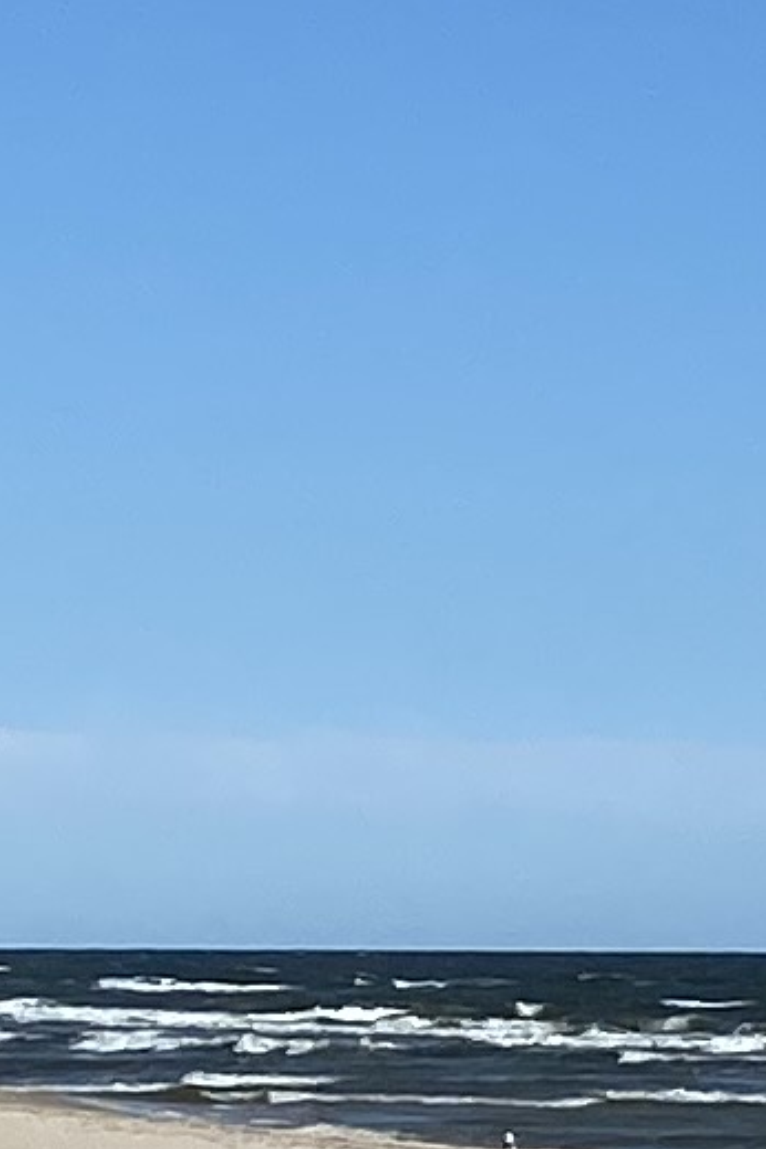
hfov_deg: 5.7
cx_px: 2902
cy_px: 1322
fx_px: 6702
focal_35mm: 210
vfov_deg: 9.7
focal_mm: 4.25
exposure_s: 1/6098
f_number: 1.8
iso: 32
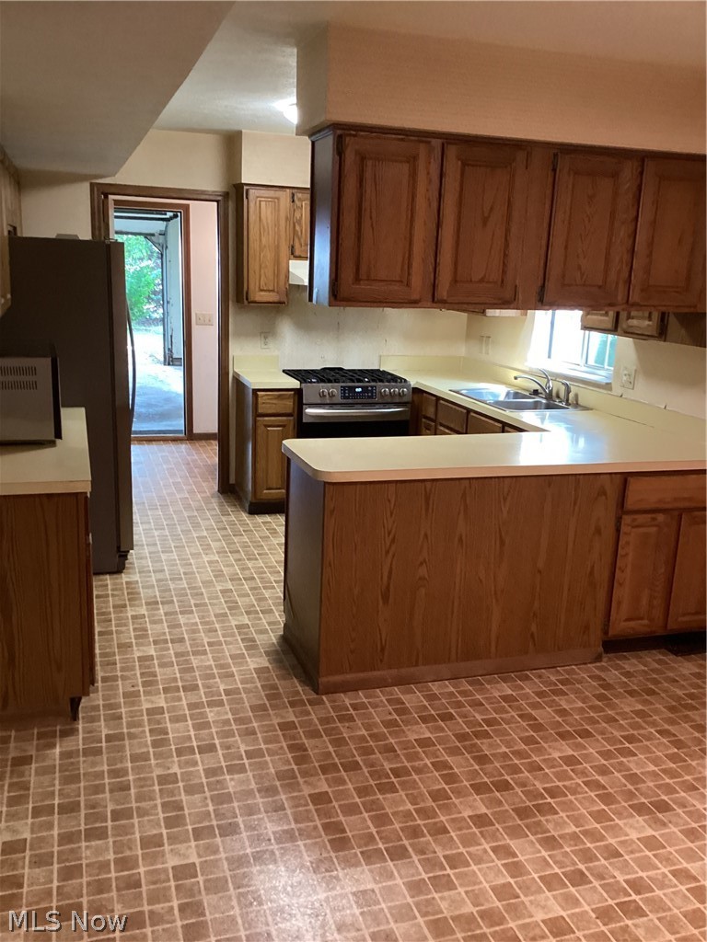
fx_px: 844
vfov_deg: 58.4
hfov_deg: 45.4
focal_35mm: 31
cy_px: 471
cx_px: 354
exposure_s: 1/60
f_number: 2.4
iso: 400
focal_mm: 3.3
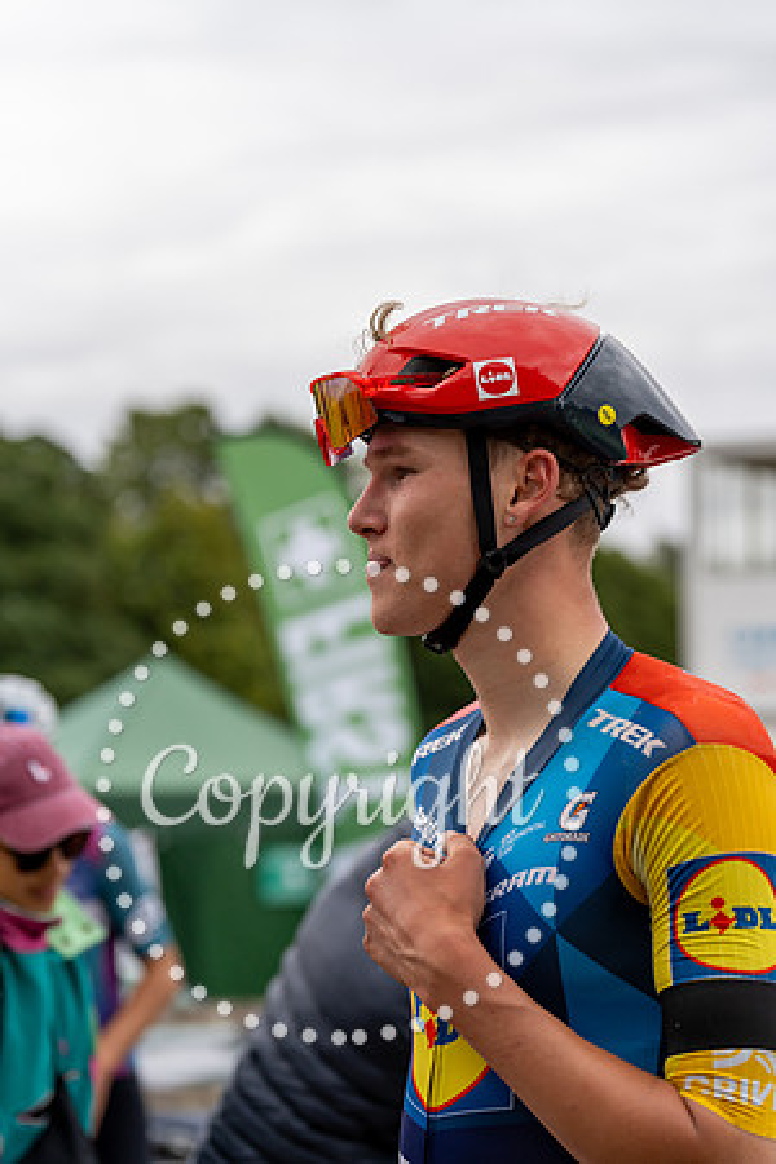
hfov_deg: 16.1
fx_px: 2748
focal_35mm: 85
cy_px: 582
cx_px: 388
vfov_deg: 23.9
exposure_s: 1/1000
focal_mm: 85
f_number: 3.5
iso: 500
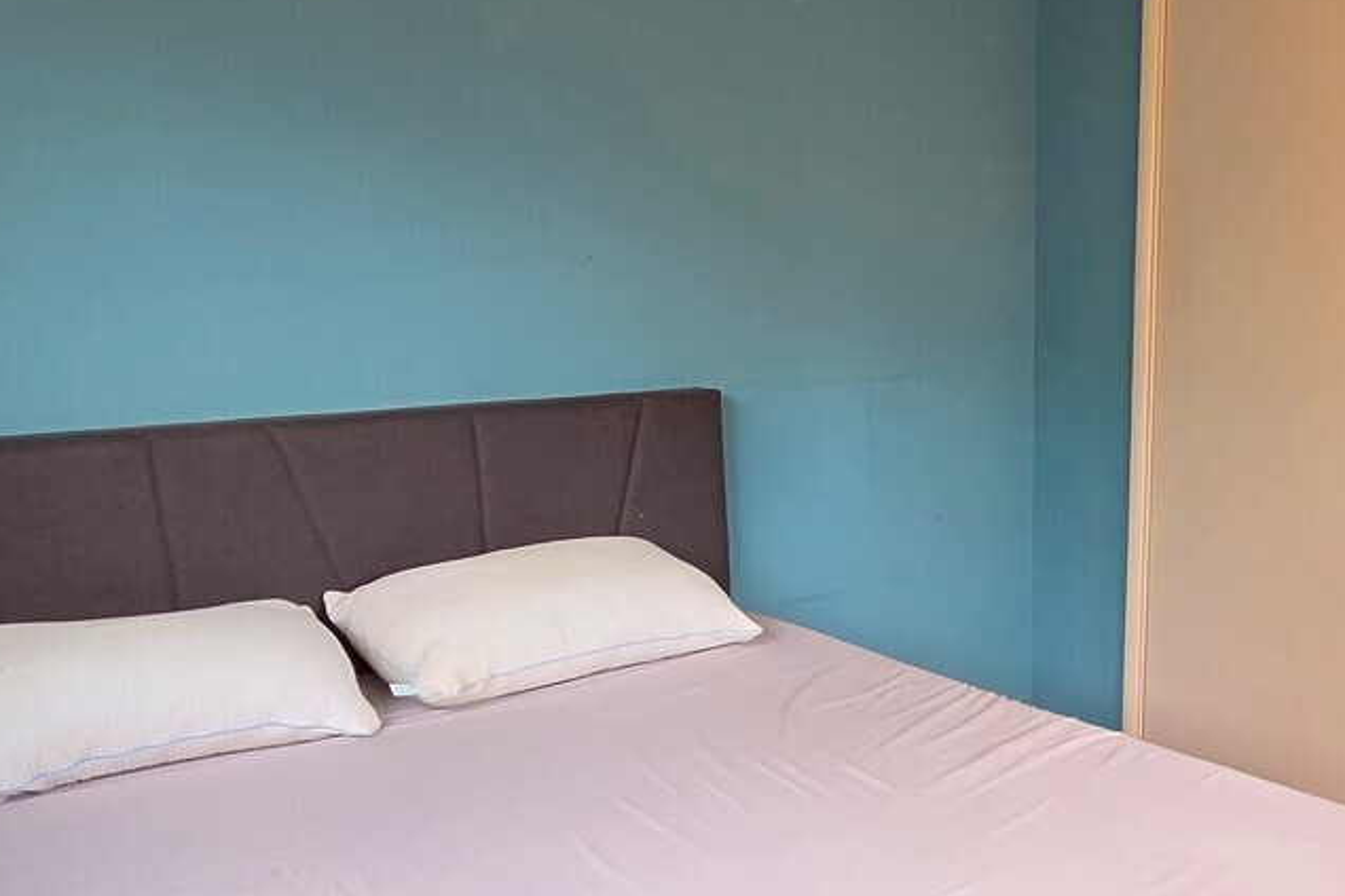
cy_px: 594
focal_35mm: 34
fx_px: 1270
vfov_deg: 38.5
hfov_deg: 52.7
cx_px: 1049
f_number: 2.2
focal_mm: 2.2
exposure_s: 1/120
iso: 160
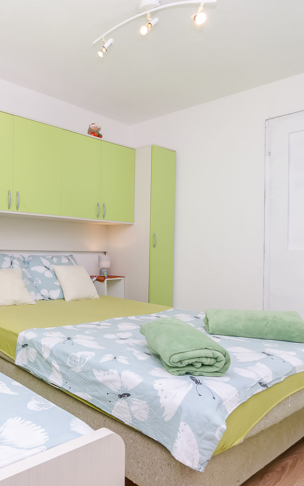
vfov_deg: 74.8
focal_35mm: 24
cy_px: 249
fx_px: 318
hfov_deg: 43.5
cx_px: -2
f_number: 8
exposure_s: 1/100
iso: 250
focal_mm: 10
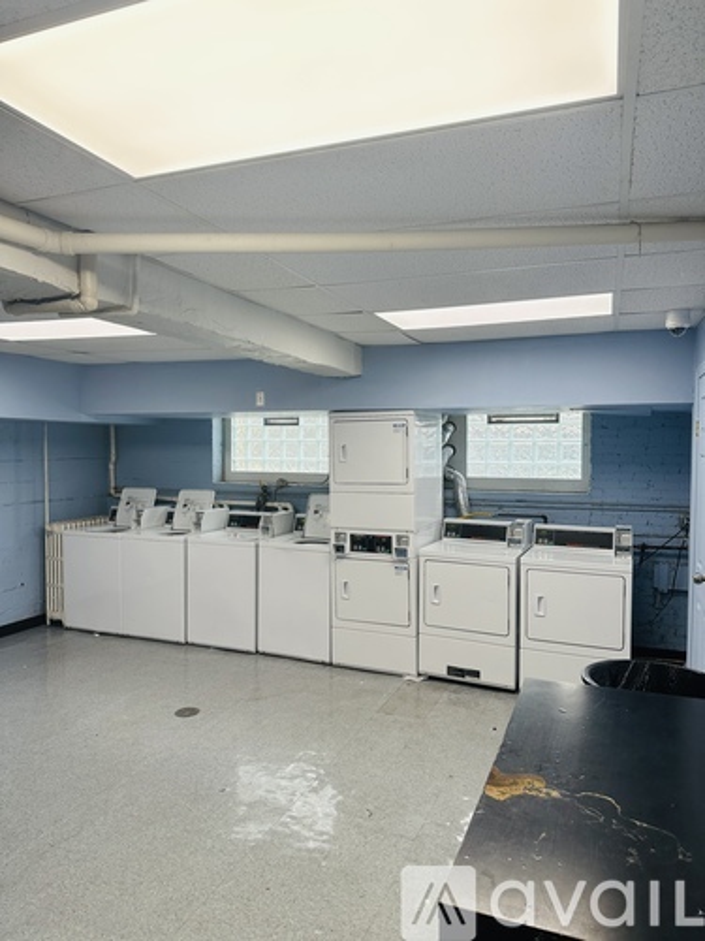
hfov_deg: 56.8
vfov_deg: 71.6
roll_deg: -2.2
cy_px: 470
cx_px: 352
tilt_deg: -5.8
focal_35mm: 24
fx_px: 652
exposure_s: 1/122
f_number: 1.78
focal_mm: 6.86
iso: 125
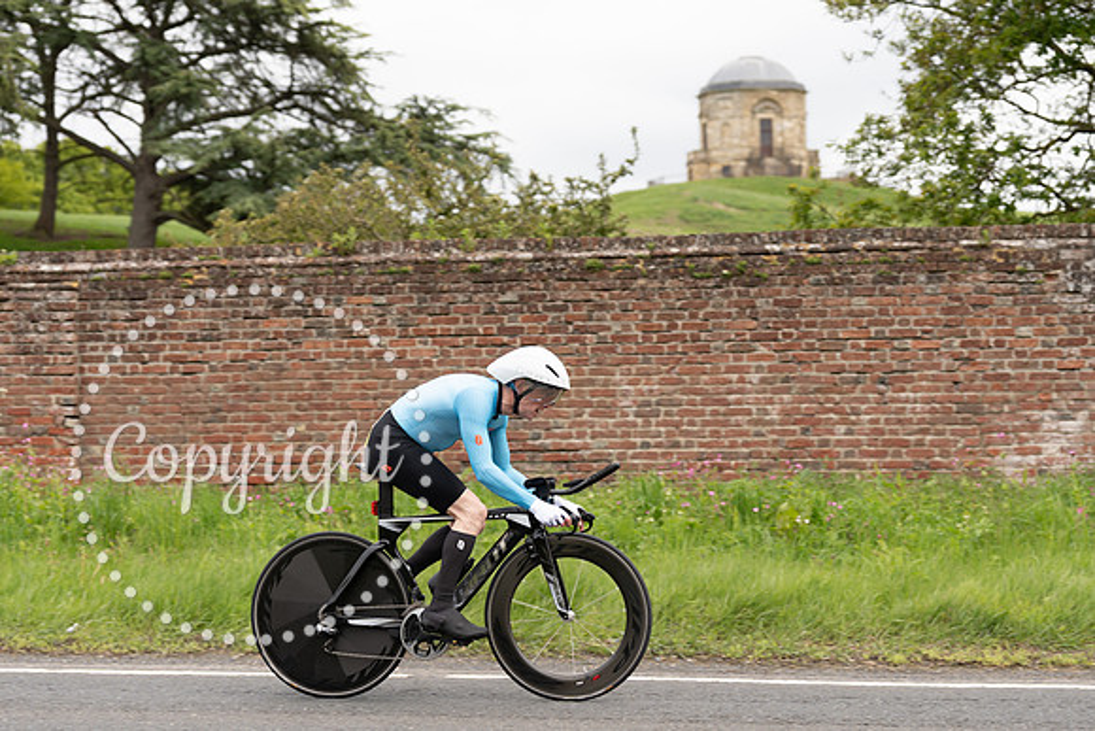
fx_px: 2494
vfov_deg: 16.7
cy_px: 412
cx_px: 551
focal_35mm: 82
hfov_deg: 24.8
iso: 200
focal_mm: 70
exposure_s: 1/1000
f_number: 3.5
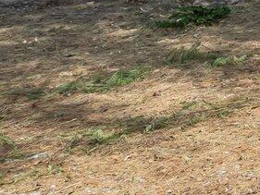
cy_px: -195
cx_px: 933
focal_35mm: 147
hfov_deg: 8.8
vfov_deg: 9.4
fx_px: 1105
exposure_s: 1/800
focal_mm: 21
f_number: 8
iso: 320
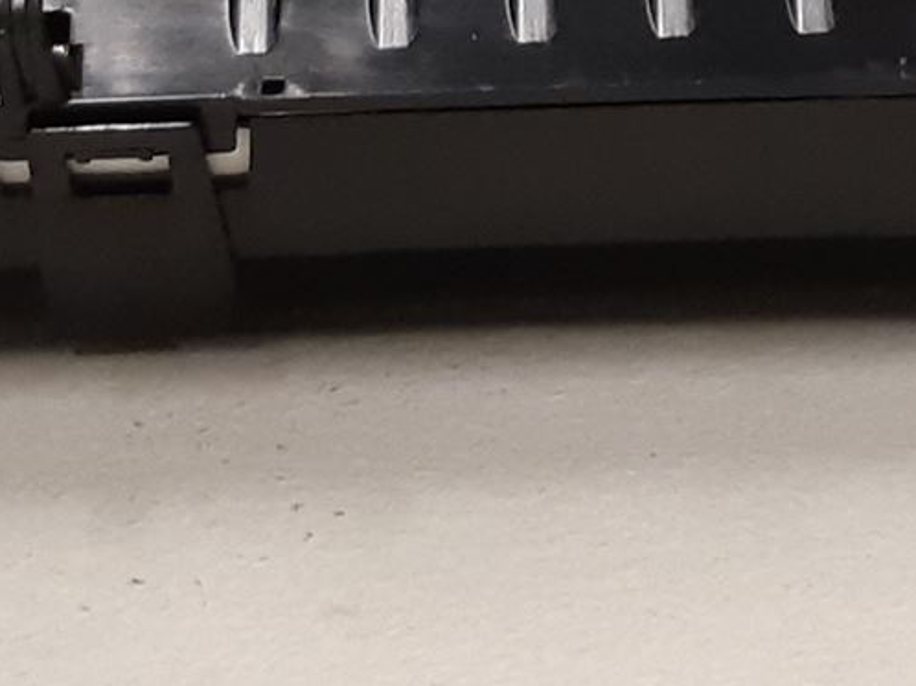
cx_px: 613
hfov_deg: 18.3
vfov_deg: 13.1
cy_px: -340
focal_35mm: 107
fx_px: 2830
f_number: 1.7
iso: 200
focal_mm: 3.93
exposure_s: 1/50
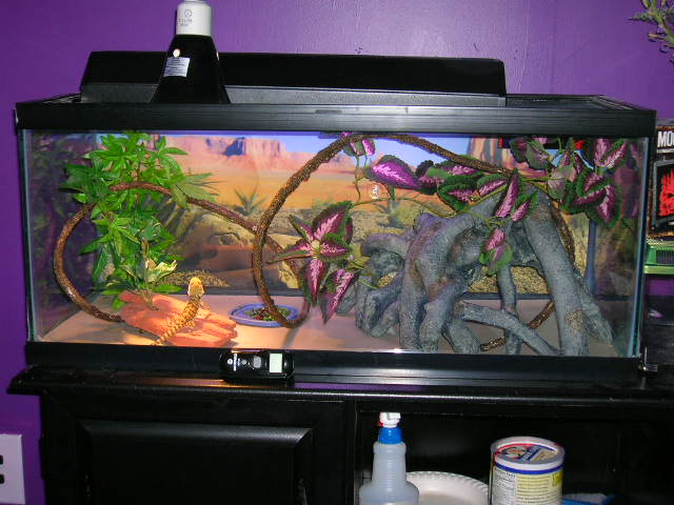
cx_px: 337
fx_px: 974
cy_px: 252
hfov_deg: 38.2
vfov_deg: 29.1
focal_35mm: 50
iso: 65
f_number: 3.3
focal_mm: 8.4
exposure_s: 1/60.1
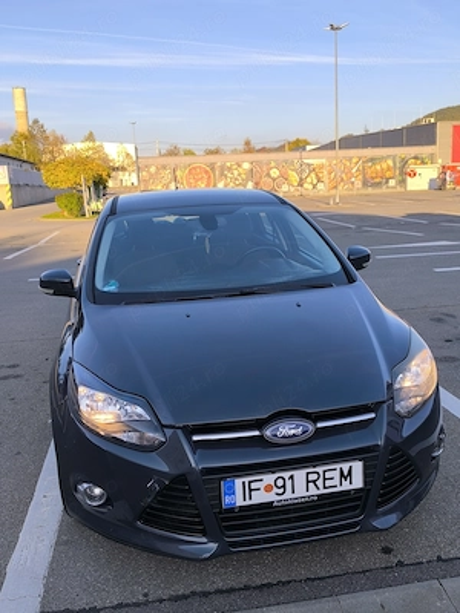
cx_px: 230
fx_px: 532
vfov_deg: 60.0
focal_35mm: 30
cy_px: 306
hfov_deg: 46.8
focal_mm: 6.14
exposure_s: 1/464
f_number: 1.65
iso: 50
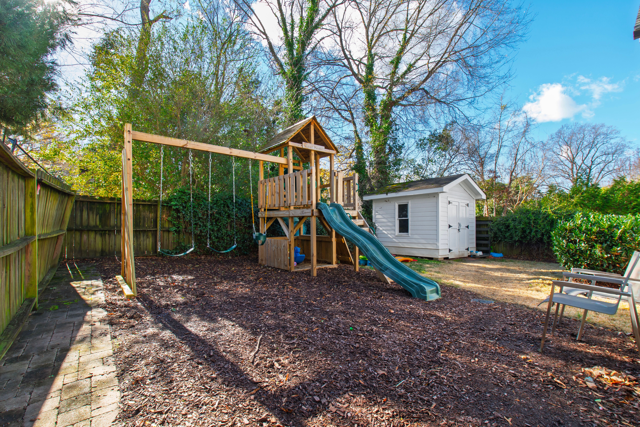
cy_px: 214
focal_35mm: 15
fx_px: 267
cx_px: 320
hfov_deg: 100.4
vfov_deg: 77.3
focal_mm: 10
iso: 100
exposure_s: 1/50
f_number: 8
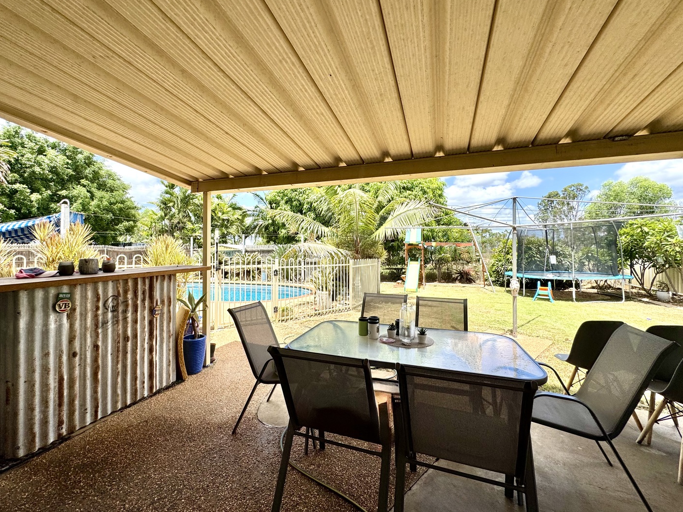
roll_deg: +0.5
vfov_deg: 81.7
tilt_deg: +1.7
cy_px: 246
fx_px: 296
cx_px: 330
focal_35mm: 15
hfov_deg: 98.1
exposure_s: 1/1277
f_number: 2.2
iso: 40
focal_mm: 2.22
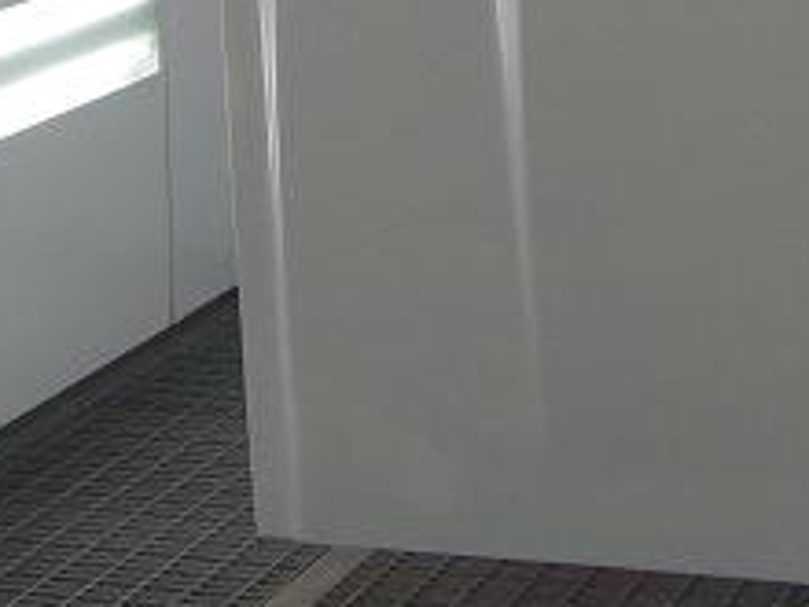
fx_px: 3319
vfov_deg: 10.1
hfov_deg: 13.7
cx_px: 772
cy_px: -316
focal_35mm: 142
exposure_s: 1/90
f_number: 3.5
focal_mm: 6.6
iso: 100
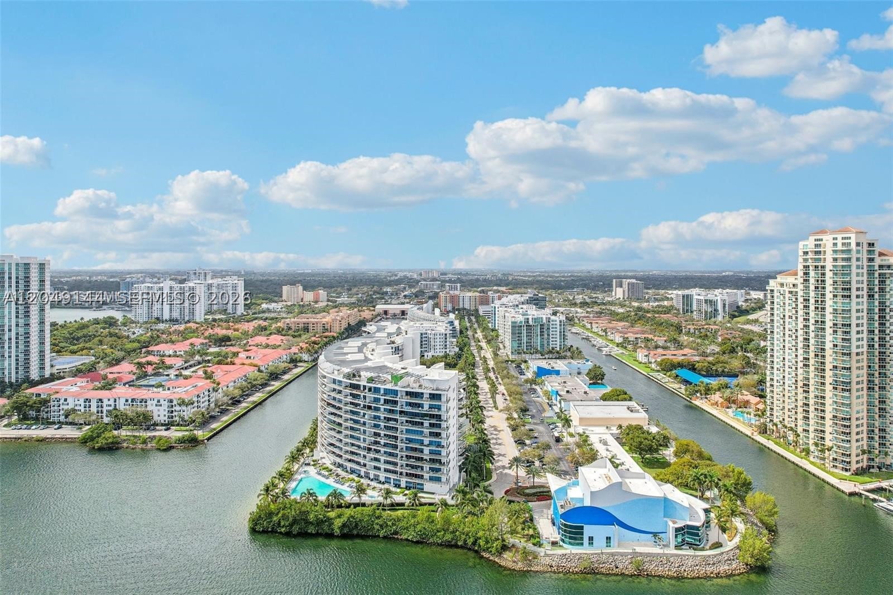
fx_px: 546
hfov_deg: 78.6
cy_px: 298
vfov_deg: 57.2
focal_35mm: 22
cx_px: 446
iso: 110
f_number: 2.8
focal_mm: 8.4
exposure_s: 1/1000
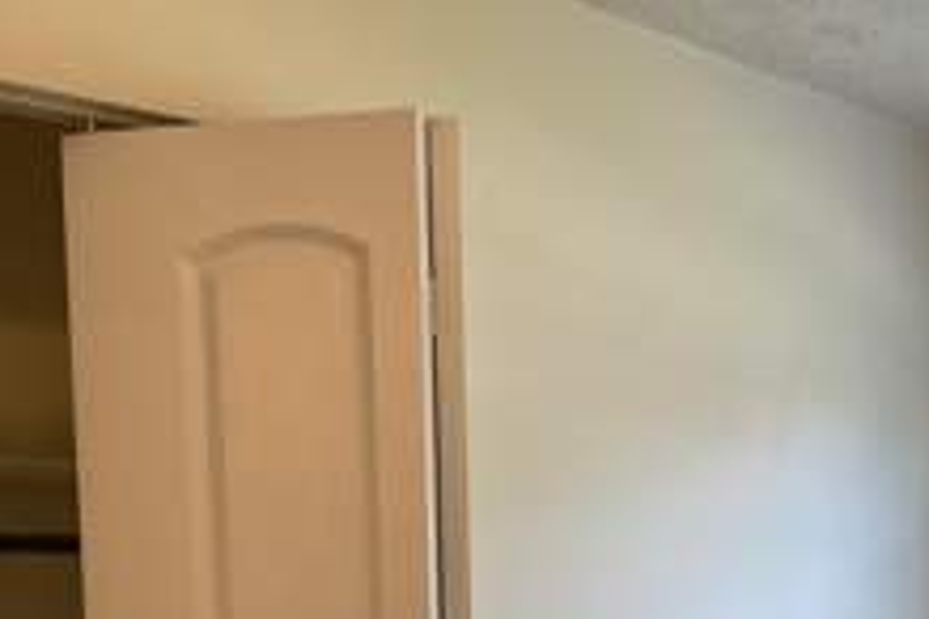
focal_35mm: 66
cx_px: 607
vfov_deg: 19.3
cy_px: 757
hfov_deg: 30.3
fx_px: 1703
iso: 80
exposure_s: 1/60
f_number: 1.8
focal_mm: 3
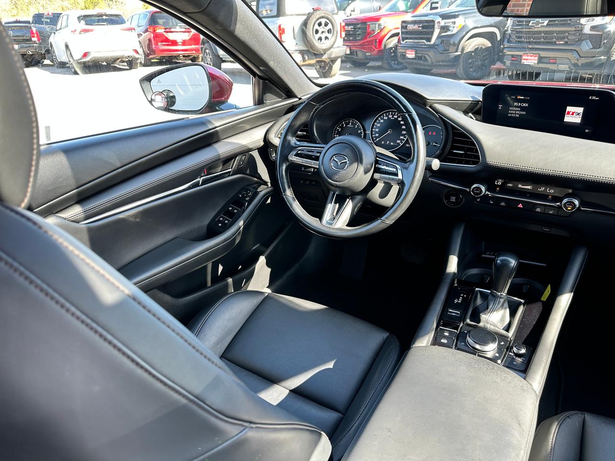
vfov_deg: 56.8
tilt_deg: -26.8
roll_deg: +2.7
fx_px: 426
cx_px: 308
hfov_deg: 71.6
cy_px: 230
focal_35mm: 24
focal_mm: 6.86
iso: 100
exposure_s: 1/121
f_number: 1.78
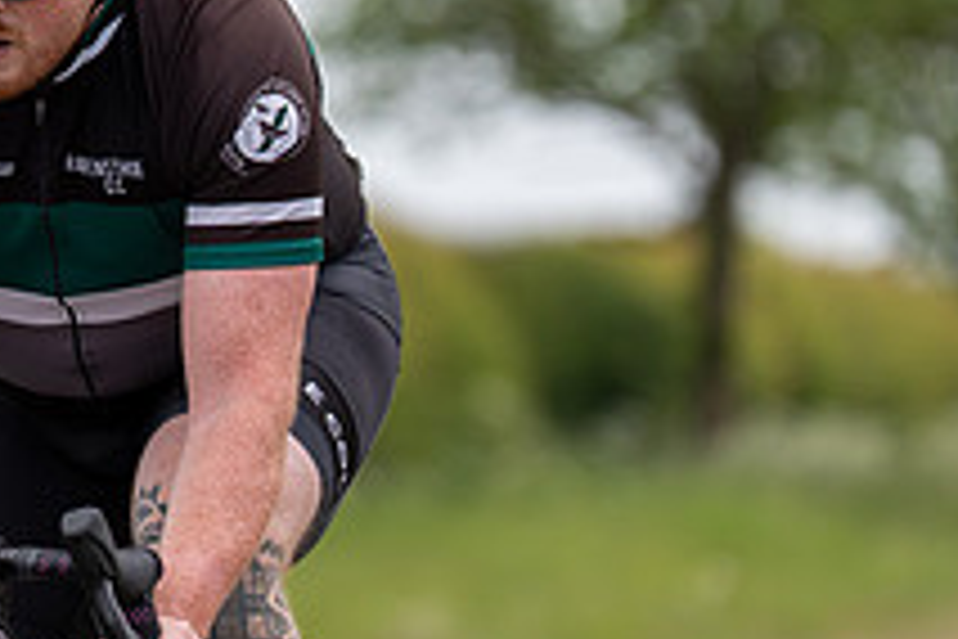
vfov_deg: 3.2
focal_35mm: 424
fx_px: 11282
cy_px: 169
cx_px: -171
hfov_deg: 4.8
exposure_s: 1/1250
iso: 160
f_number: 3.2
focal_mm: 156
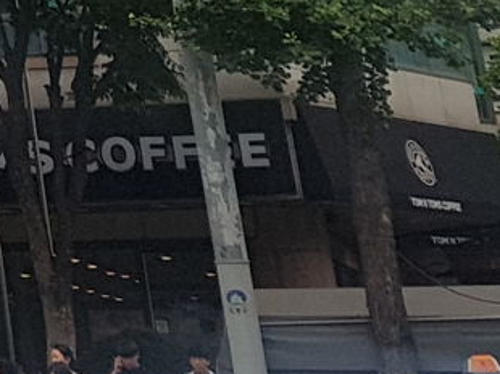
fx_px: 2482
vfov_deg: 7.7
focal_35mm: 172
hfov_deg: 9.4
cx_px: -935
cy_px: -698
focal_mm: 4.2
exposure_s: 1/1900
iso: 50
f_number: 1.7
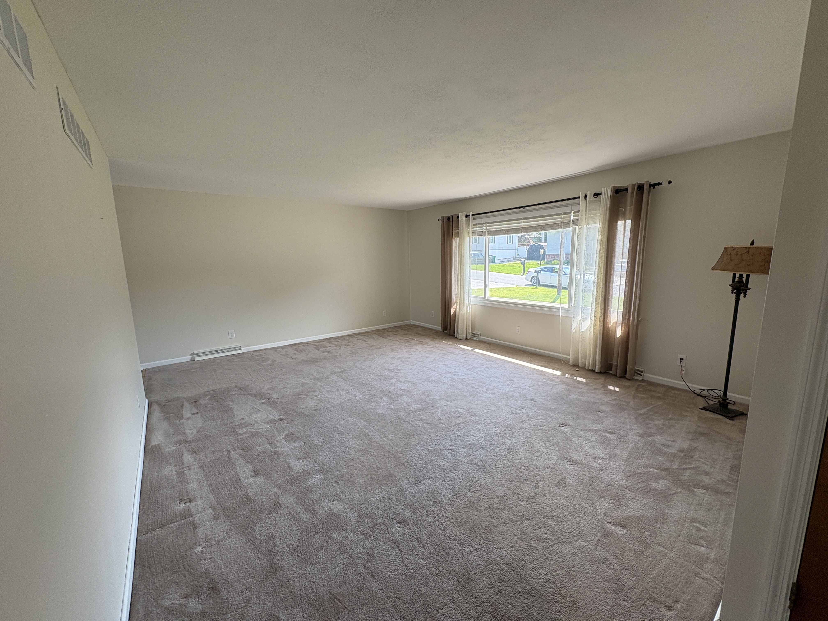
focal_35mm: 14
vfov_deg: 85.7
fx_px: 335
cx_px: 414
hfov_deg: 102.1
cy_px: 310
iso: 40
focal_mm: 2.22
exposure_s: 1/129
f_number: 2.2
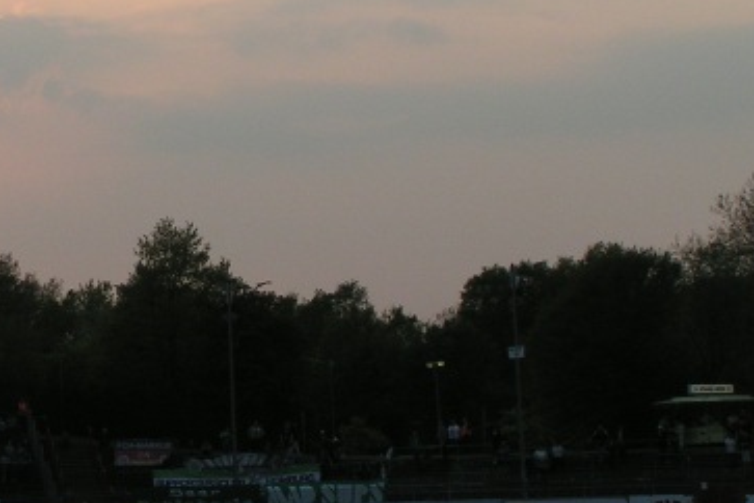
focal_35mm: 149
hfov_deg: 13.5
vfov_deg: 9.2
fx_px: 3120
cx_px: -56
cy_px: 54
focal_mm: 10
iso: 50
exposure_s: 1/250
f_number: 6.3
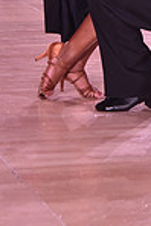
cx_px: 175
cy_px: -87
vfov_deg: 7.9
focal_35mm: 258
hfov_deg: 5.3
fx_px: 1619
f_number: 4.5
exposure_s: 1/250
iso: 1250
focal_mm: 66
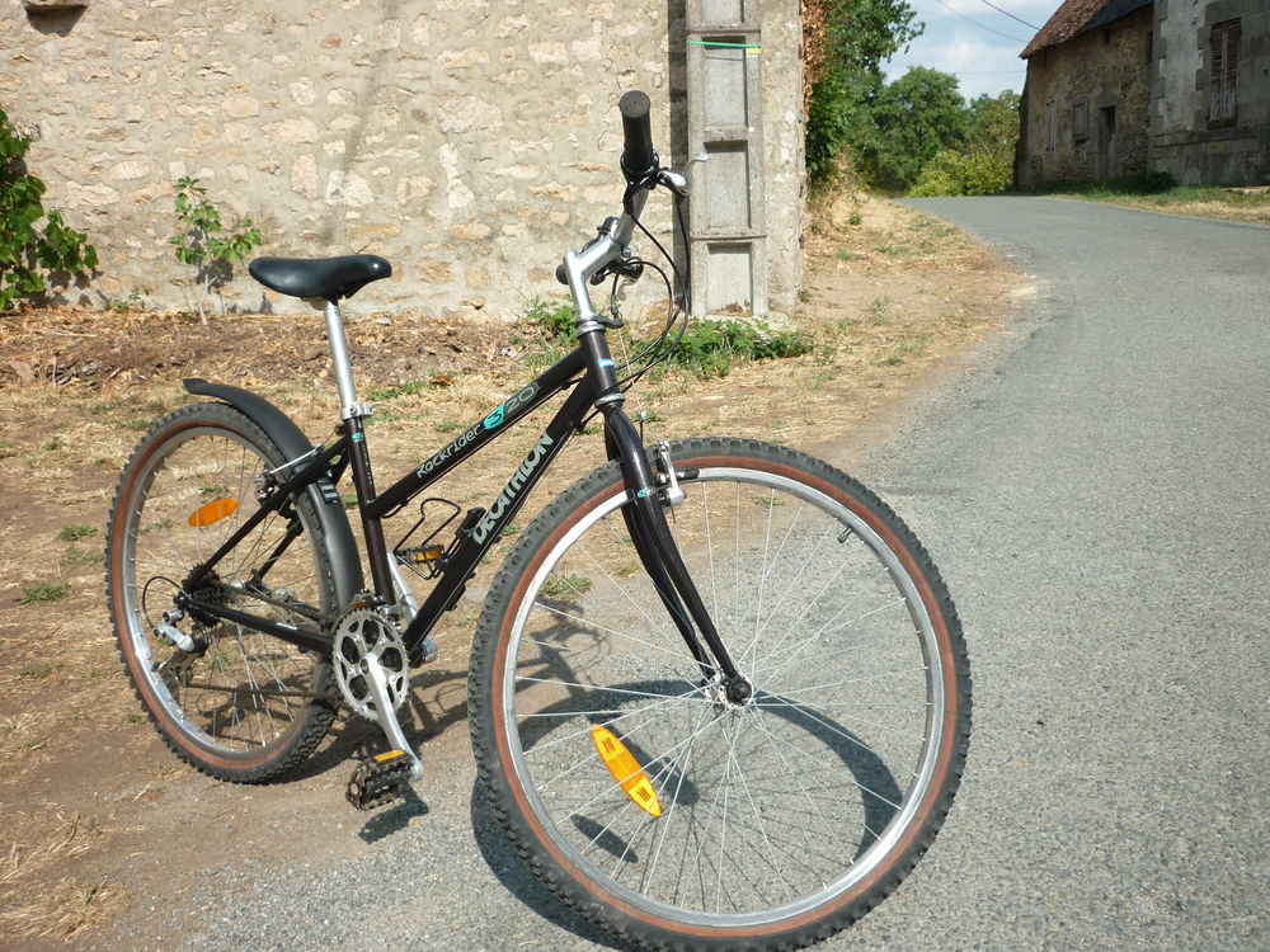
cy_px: 476
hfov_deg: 55.4
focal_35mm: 33
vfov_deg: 42.9
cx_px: 635
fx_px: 1211
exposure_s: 1/160
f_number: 8
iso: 80
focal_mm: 5.5
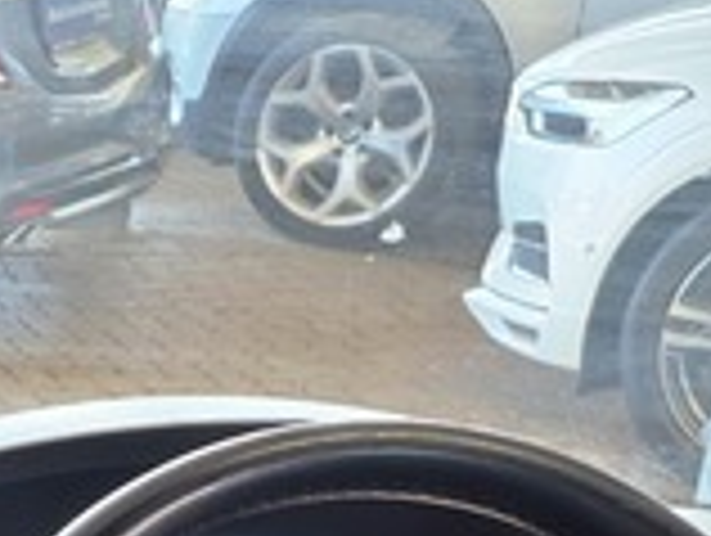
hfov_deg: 11.8
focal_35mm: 149
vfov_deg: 9.3
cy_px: 1090
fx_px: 3065
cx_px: -702
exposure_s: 1/100
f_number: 1.7
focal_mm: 6.25
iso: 100
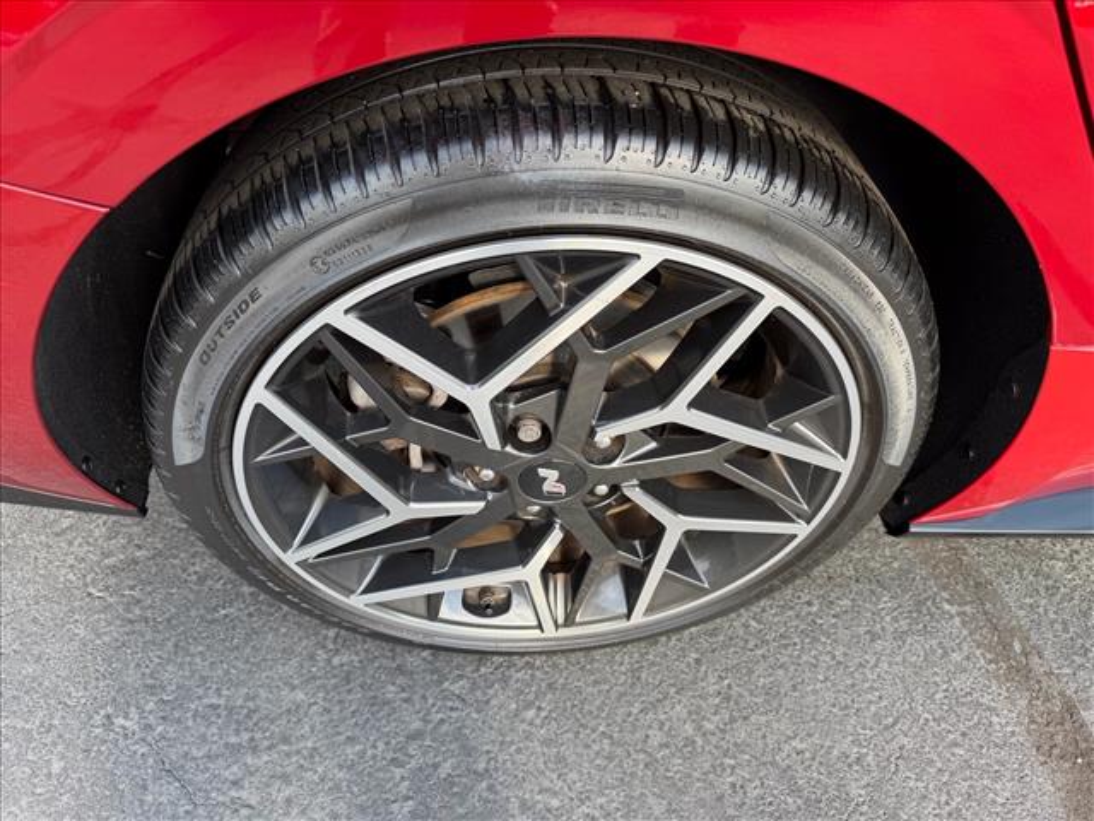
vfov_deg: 56.8
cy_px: 410
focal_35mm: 24
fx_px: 758
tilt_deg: -47.1
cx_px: 547
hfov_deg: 71.6
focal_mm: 6.76
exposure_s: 1/355
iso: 80
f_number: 1.78
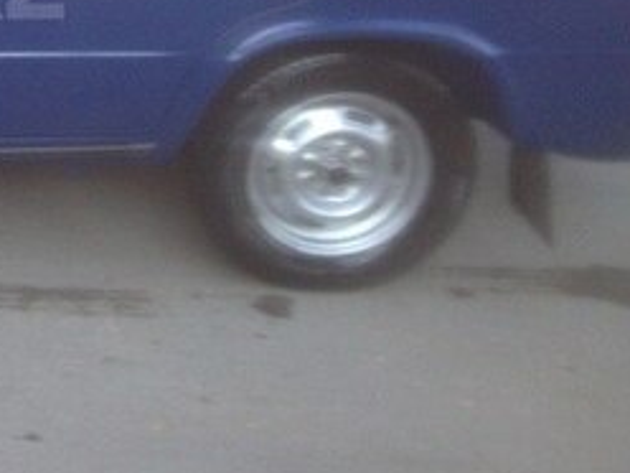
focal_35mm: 88
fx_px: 1602
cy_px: -19
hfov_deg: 20.3
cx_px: -196
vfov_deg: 16.4
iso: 64
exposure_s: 1/60
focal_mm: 4.12
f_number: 2.4
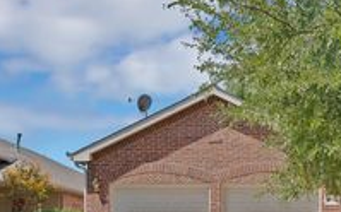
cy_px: 241
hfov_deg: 43.5
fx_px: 381
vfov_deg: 28.0
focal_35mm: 41
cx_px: 315
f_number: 9
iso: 640
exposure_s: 1/160
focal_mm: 16
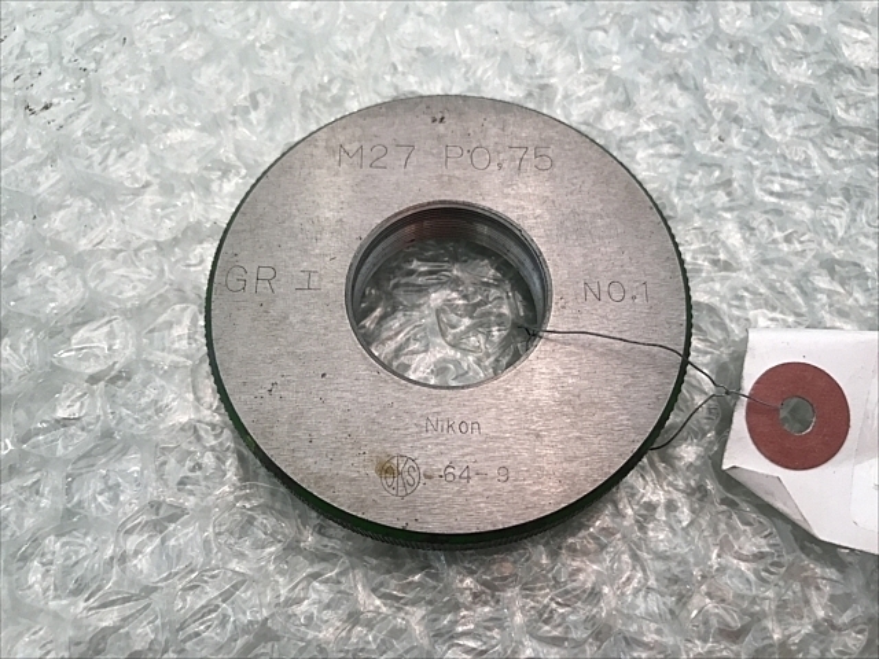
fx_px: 711
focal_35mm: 28
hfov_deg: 63.4
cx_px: 440
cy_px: 330
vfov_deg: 49.7
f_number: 1.8
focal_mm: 3.99
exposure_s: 1/30
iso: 32
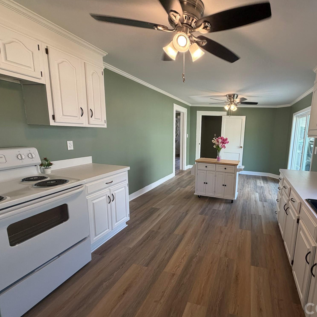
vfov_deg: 84.0
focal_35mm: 17
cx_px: 215
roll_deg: -2.7
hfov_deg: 80.8
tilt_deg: -9.7
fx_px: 176
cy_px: 161
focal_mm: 2.22
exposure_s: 1/120
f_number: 2.2
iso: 160
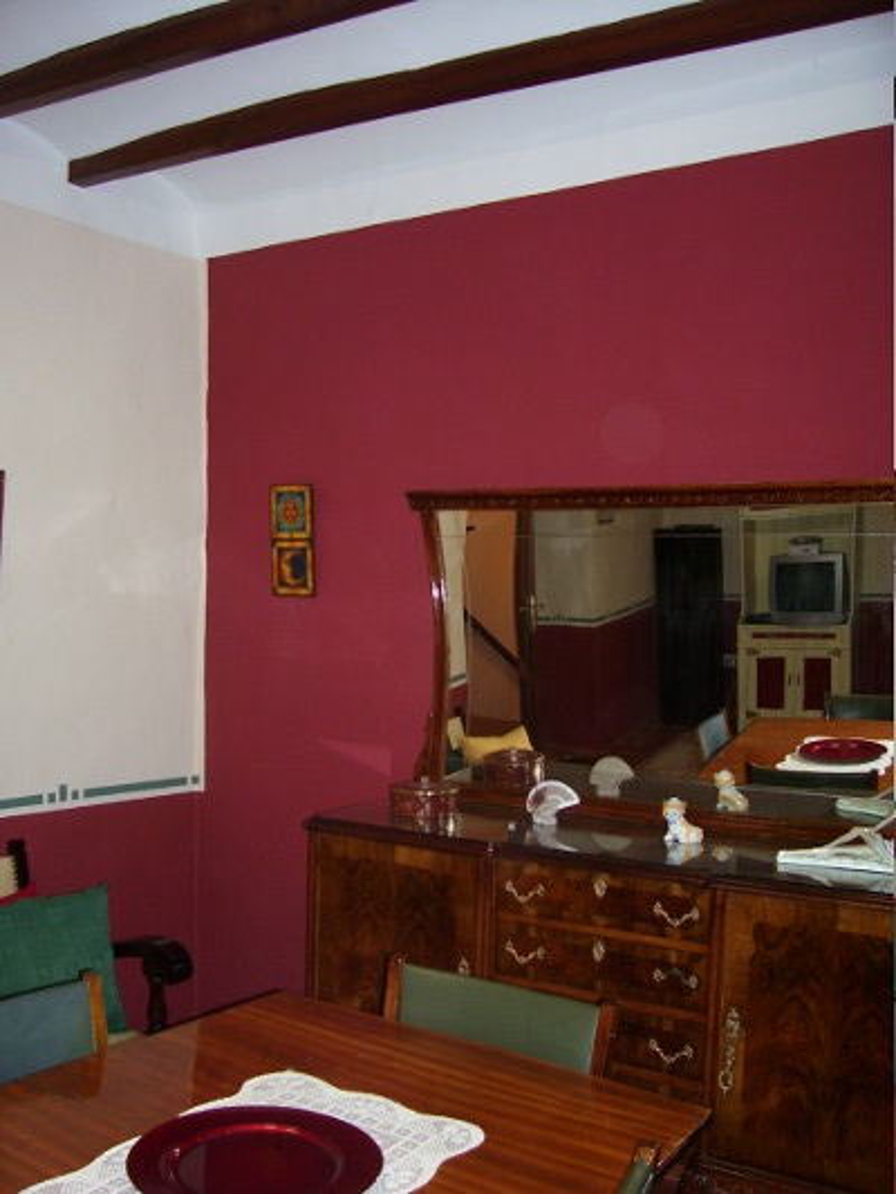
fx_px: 1173
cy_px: 597
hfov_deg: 41.8
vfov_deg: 53.9
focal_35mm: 34
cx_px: 448
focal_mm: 5.6
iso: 125
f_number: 2.7
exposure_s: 1/60
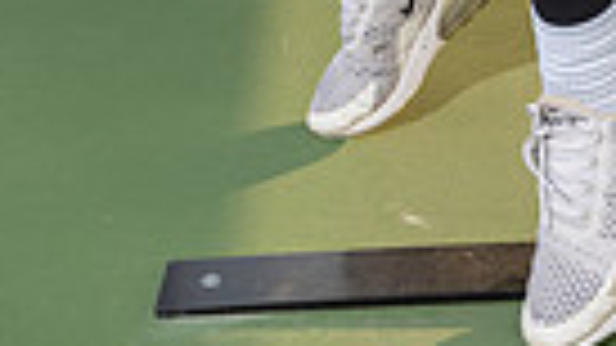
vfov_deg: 8.8
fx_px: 2025
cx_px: 607
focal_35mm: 124
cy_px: -517
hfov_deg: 16.9
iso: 100
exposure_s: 1/250
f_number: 4
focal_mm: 36
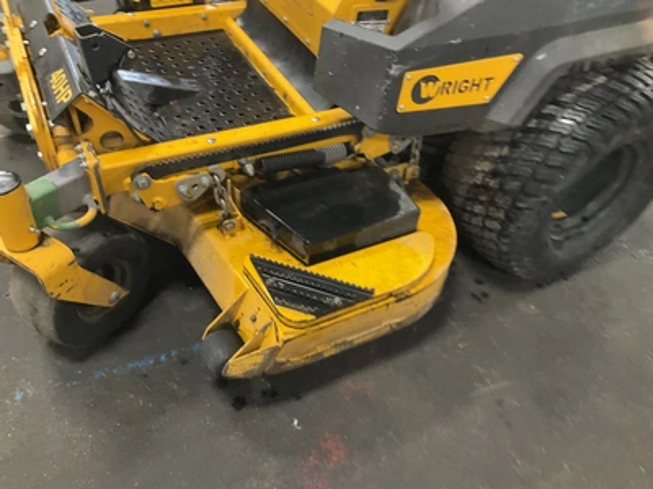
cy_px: 244
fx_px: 547
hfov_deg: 61.7
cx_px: 326
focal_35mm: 29
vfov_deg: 48.2
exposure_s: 1/40
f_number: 1.8
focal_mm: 3
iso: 320
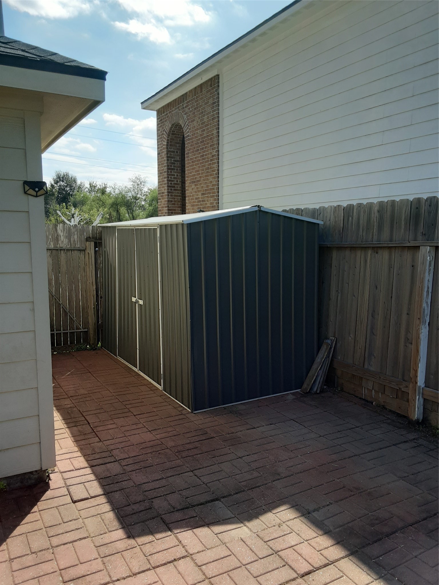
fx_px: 473
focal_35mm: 28
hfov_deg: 49.7
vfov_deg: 63.4
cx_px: 220
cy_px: 292
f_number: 1.9
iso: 40
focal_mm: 2.9
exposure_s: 1/748
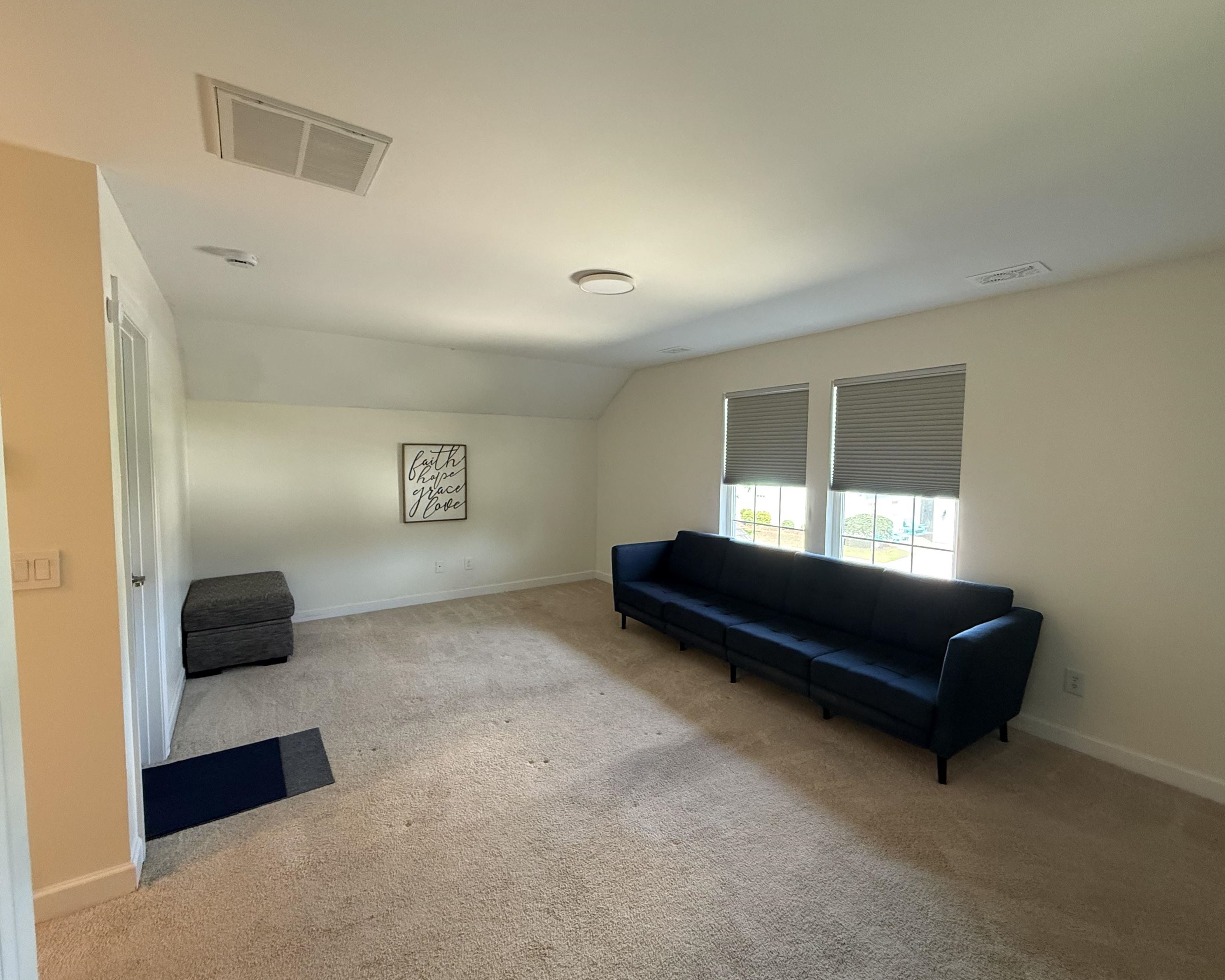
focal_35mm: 15
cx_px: 619
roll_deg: -0.6
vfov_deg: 84.0
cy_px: 488
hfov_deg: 96.8
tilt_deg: -2.4
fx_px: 544
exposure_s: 1/60
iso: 320
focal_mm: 2.22
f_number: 2.2
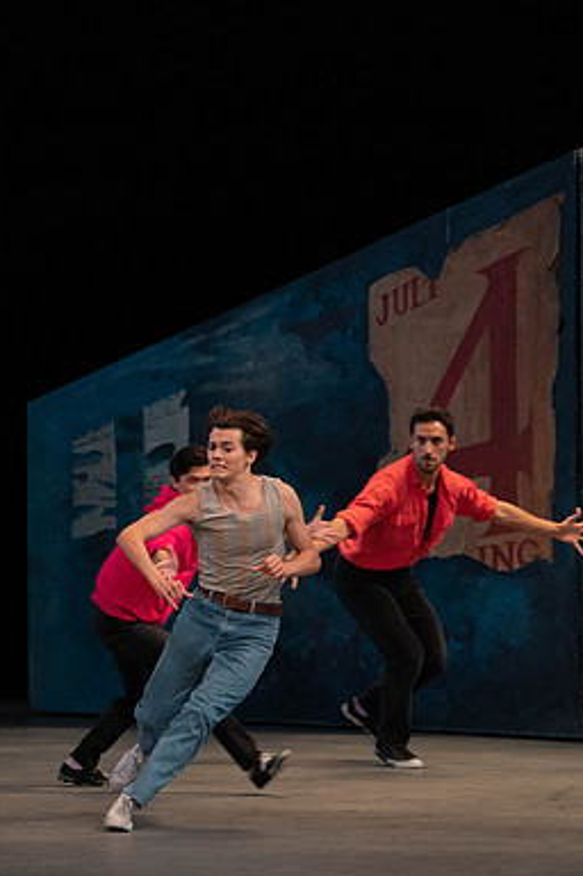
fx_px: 6862
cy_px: 438
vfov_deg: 7.3
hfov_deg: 4.9
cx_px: 68
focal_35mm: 282
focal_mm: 187
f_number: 4.5
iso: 3200
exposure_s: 1/400
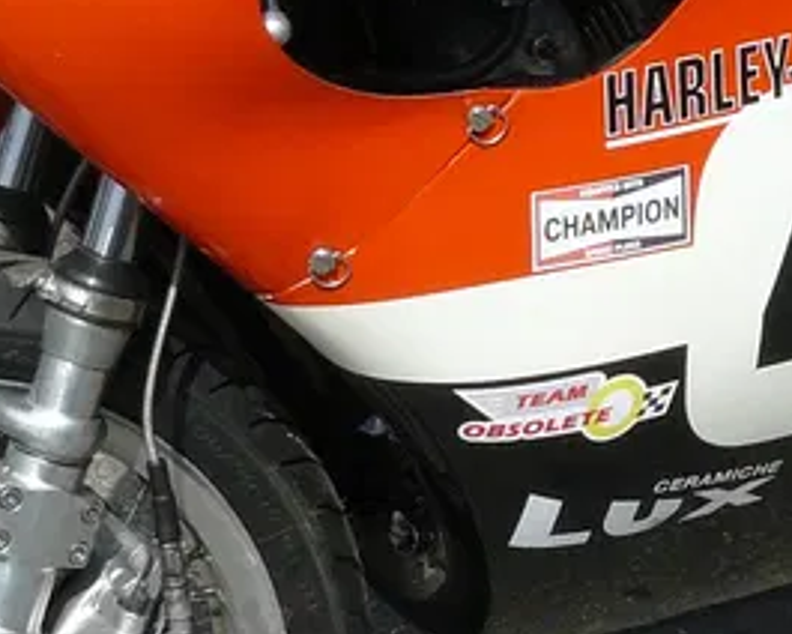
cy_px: 287
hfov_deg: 12.0
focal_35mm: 159
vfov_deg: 9.7
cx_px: 807
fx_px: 3727
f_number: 5.6
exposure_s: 1/400
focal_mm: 6
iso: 100
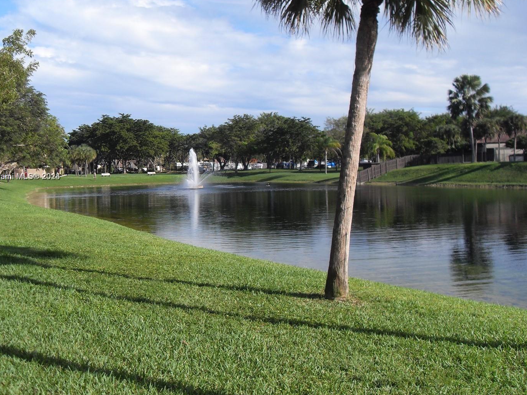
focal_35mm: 41
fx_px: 624
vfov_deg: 35.1
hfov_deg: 45.8
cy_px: 177
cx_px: 245
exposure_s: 1/180
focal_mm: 6.3
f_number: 7
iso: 80
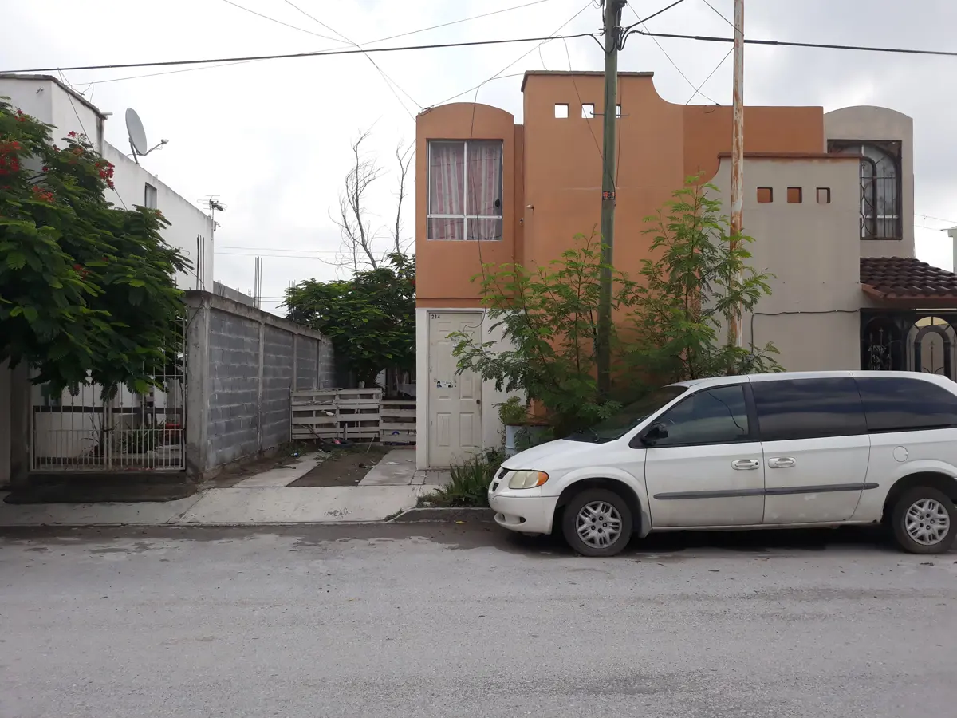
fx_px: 746
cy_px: 359
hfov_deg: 65.3
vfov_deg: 51.4
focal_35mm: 27
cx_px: 478
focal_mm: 3.71
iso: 40
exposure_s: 1/1330
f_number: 1.7
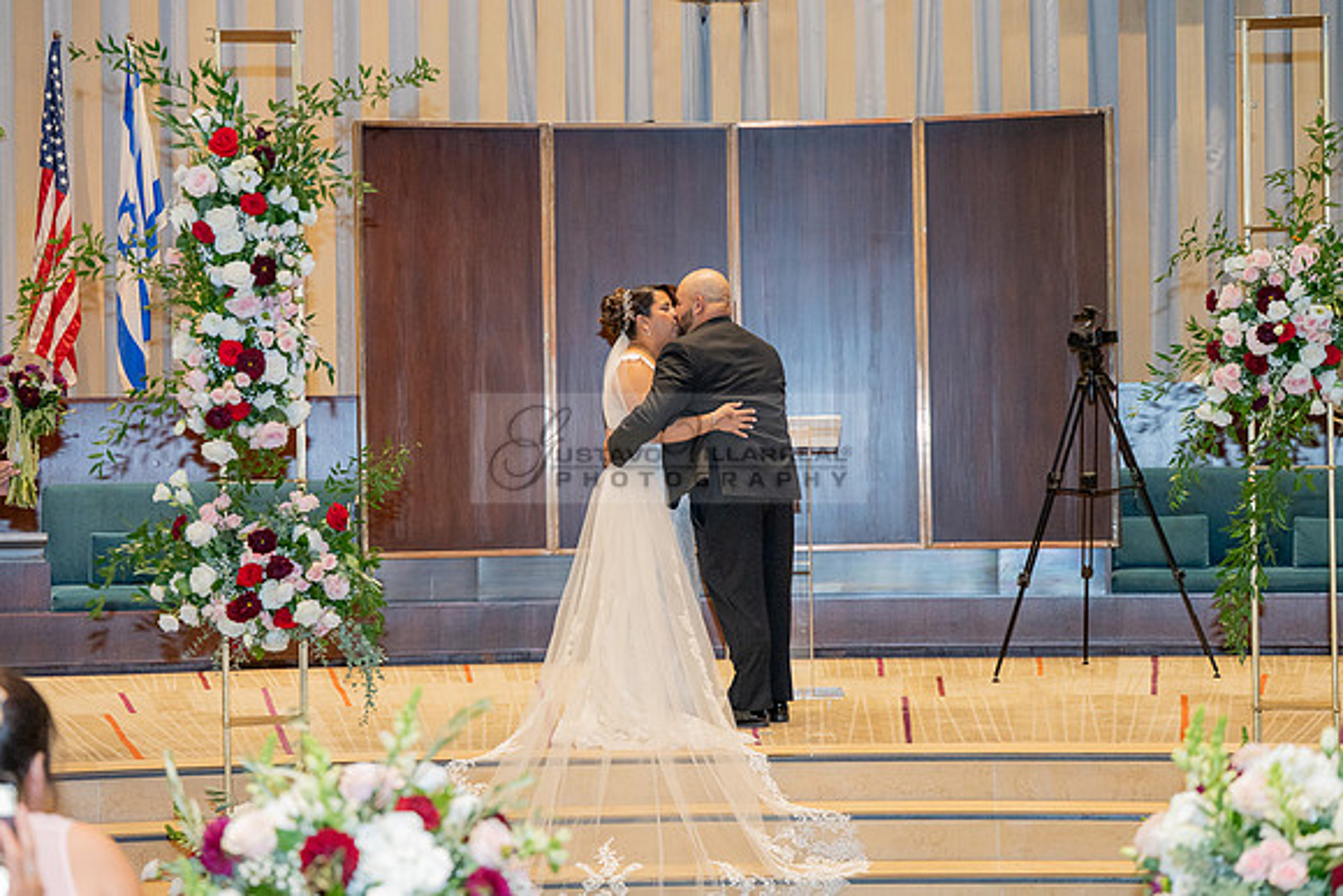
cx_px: 672
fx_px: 2612
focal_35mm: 70
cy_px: 448
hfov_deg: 28.8
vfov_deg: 19.5
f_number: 3.2
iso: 1250
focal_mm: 70
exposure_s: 1/160
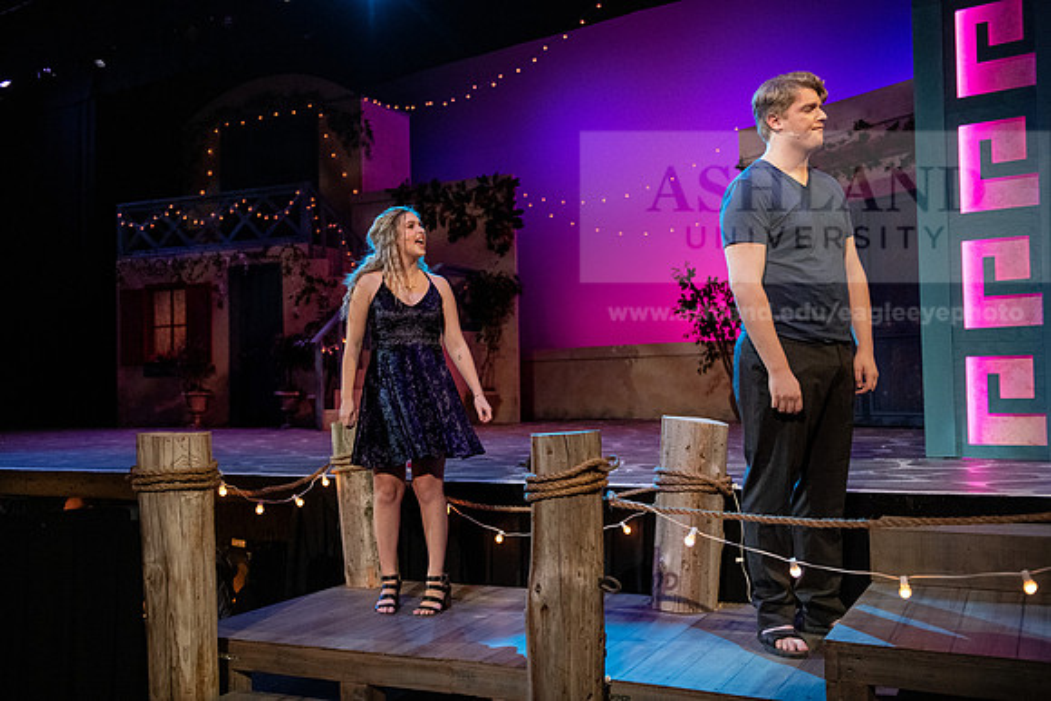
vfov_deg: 36.9
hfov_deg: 53.1
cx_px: 526
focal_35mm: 36
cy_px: 350
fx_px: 1051
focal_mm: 36
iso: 6400
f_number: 2.8
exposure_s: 1/250
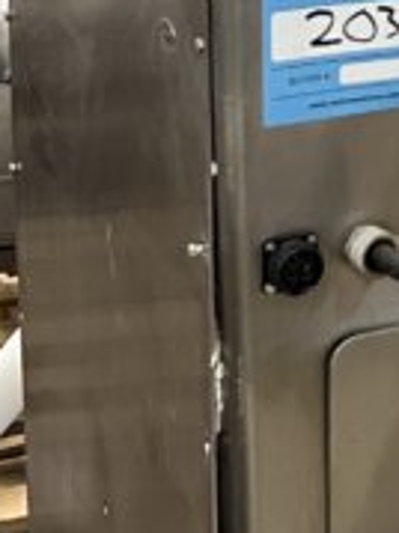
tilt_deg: -11.7
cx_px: 747
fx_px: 2293
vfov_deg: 12.9
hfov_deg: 9.4
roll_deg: -0.2
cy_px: -125
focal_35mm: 149
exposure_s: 1/60
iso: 160
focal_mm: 5.7
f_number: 1.5
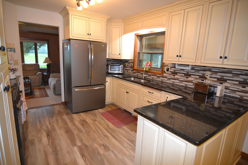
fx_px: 124
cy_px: 82
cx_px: 124
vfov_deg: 67.4
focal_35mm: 18
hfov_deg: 90.0
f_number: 4
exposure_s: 1/60
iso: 900
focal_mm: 12
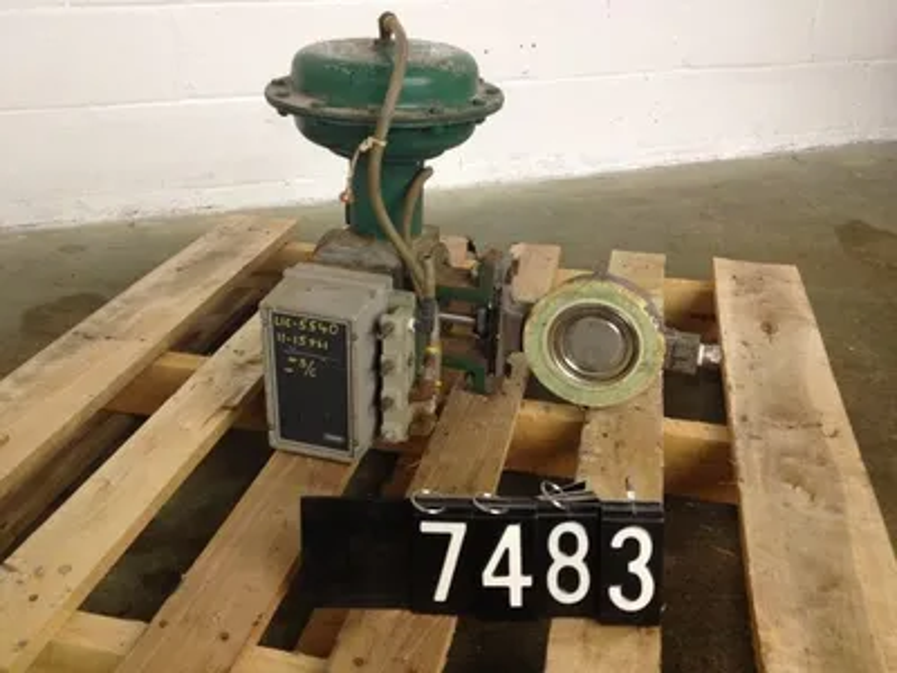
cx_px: 448
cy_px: 336
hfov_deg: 52.6
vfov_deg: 40.7
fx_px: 907
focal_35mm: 35
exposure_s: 1/20
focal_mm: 4.28
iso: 160
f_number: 2.4
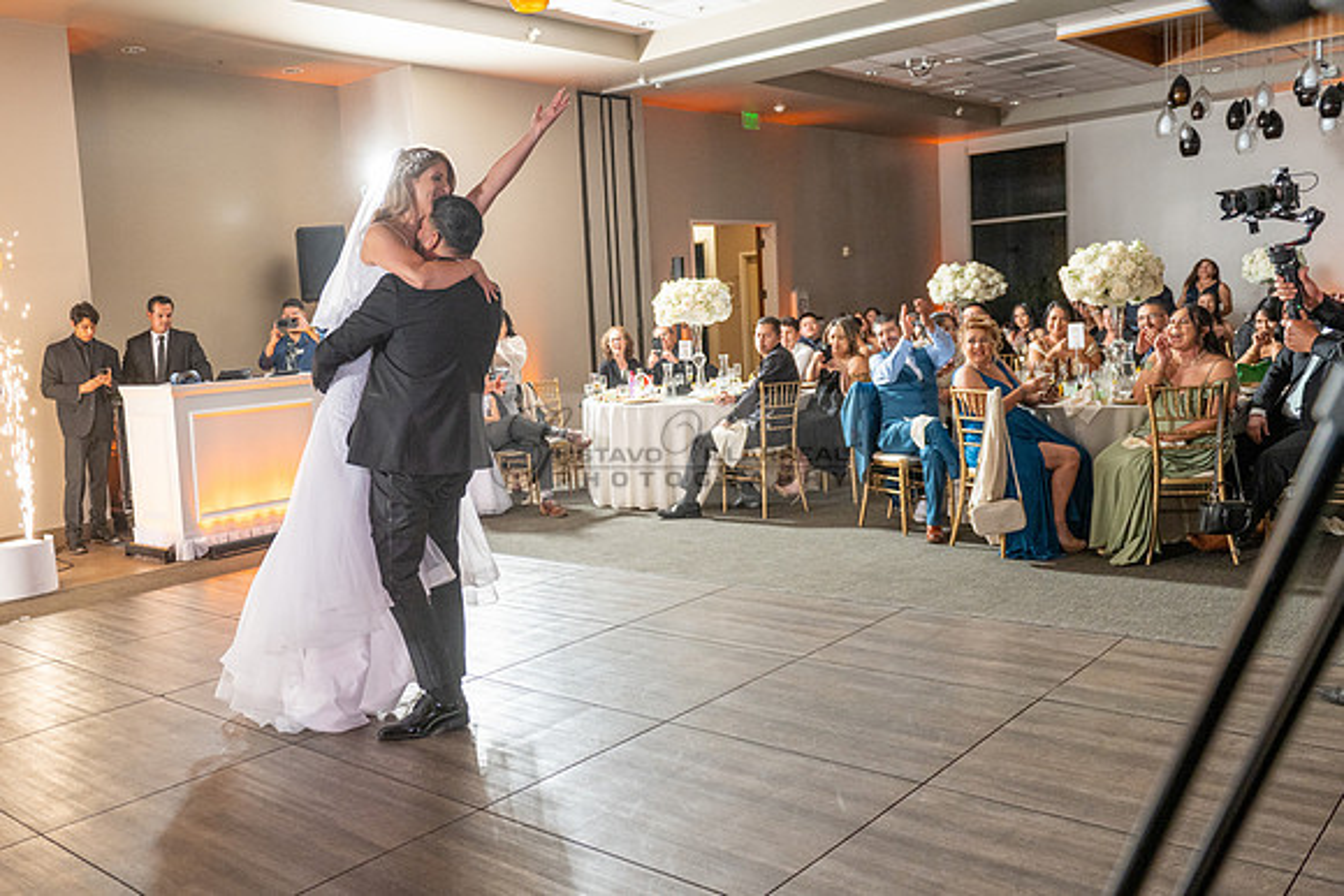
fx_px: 1175
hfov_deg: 58.4
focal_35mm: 31
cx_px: 463
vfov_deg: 41.8
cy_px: 426
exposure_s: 1/160
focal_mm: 24
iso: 800
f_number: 3.5
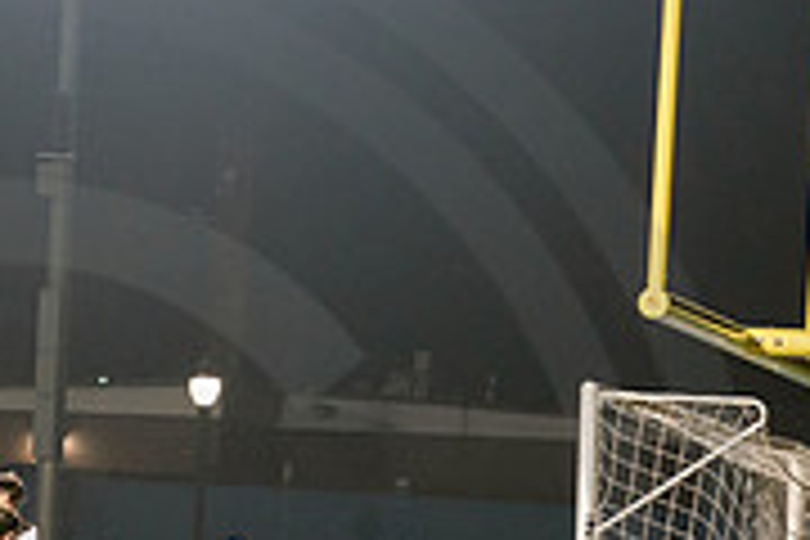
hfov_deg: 9.0
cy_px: 637
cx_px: -27
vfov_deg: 6.0
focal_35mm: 226
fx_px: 5085
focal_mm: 70
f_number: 4.5
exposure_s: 1/200
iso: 2500
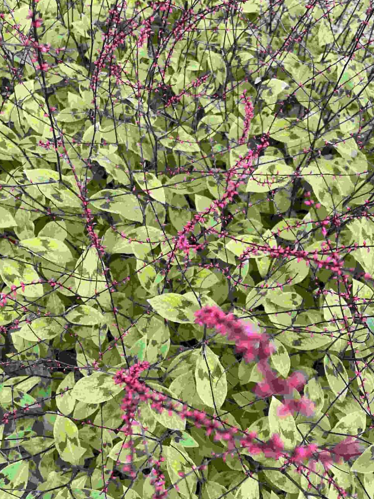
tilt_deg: -53.1
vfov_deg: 56.7
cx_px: 195
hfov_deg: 44.1
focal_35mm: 32
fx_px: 461
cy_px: 275
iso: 50
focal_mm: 4.2
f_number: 1.6
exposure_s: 1/121
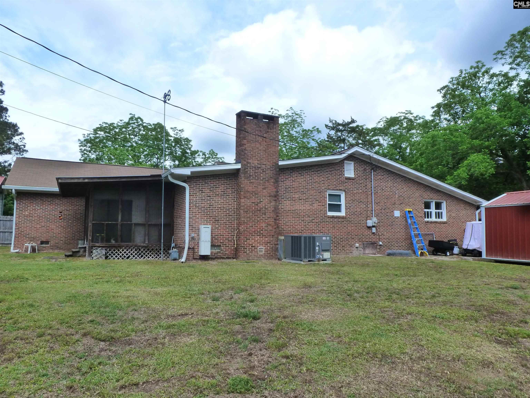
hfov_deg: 71.6
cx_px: 265
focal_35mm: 24
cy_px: 199
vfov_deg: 56.8
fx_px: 367
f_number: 4.5
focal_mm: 4.3
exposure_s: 1/400
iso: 250
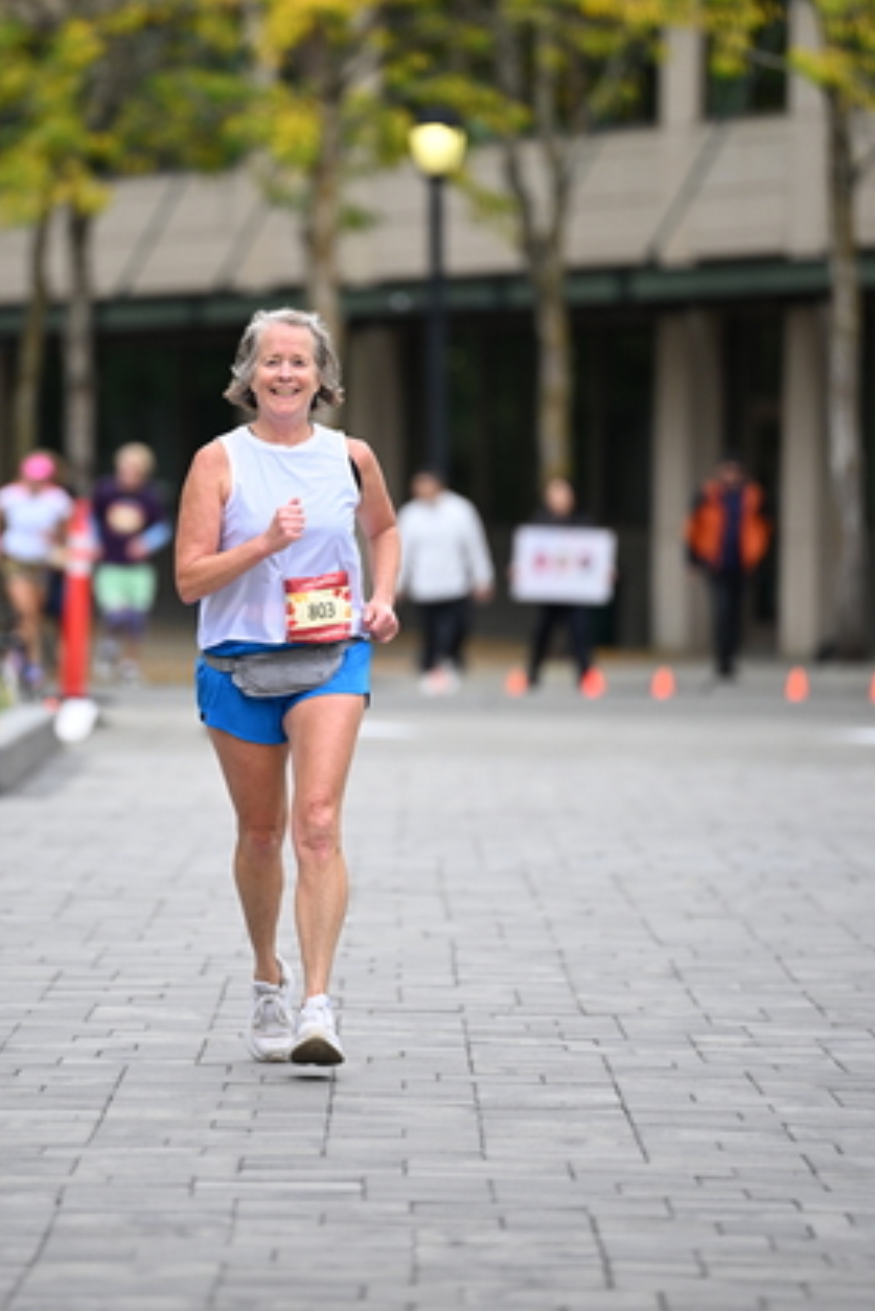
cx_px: 325
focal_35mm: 263
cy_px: 511
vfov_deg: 7.8
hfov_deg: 5.2
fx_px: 9580
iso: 640
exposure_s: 1/2500
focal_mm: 200
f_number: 2.8
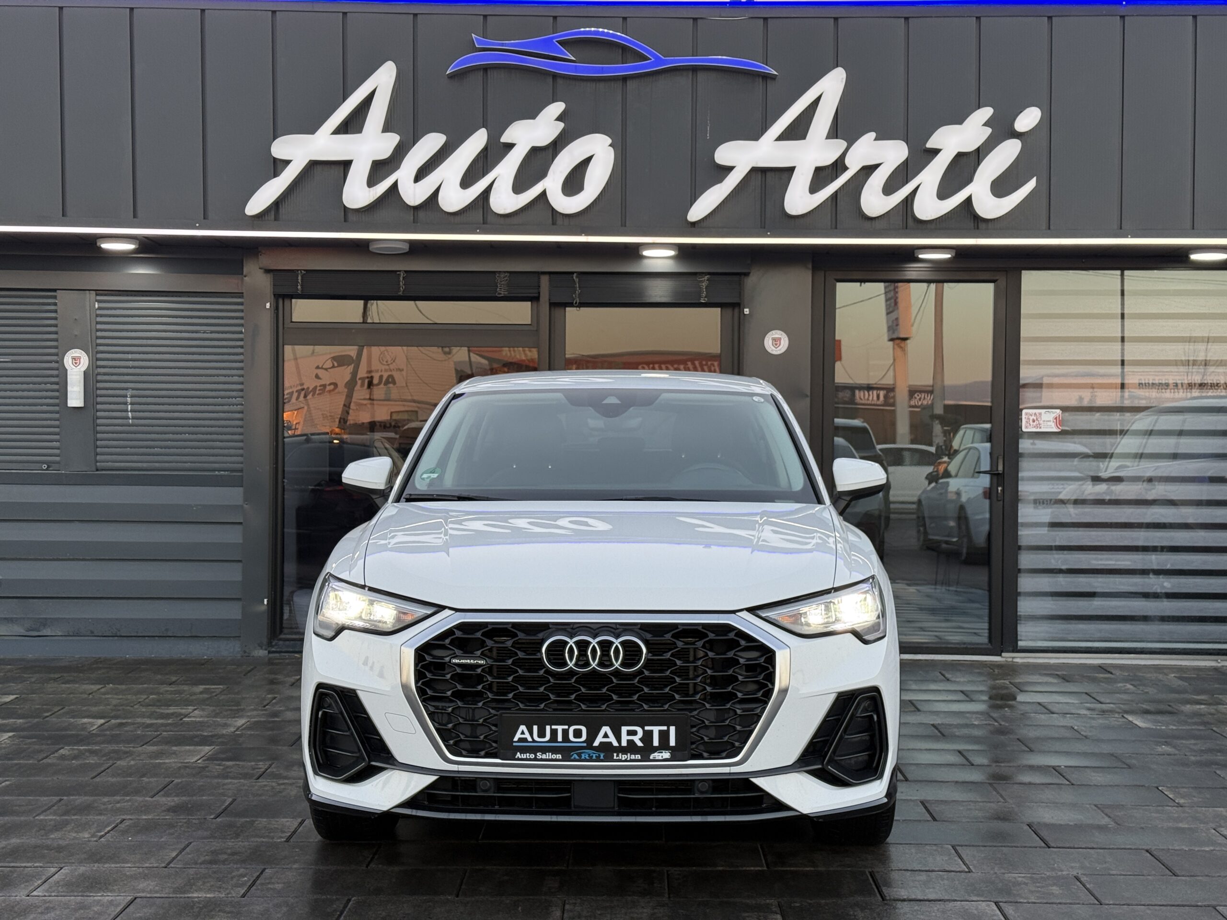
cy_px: 460
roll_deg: -0.3
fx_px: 1701
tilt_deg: -0.5
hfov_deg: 39.7
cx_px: 614
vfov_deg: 30.3
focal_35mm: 48
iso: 64
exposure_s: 1/203
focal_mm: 6.76
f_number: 1.78
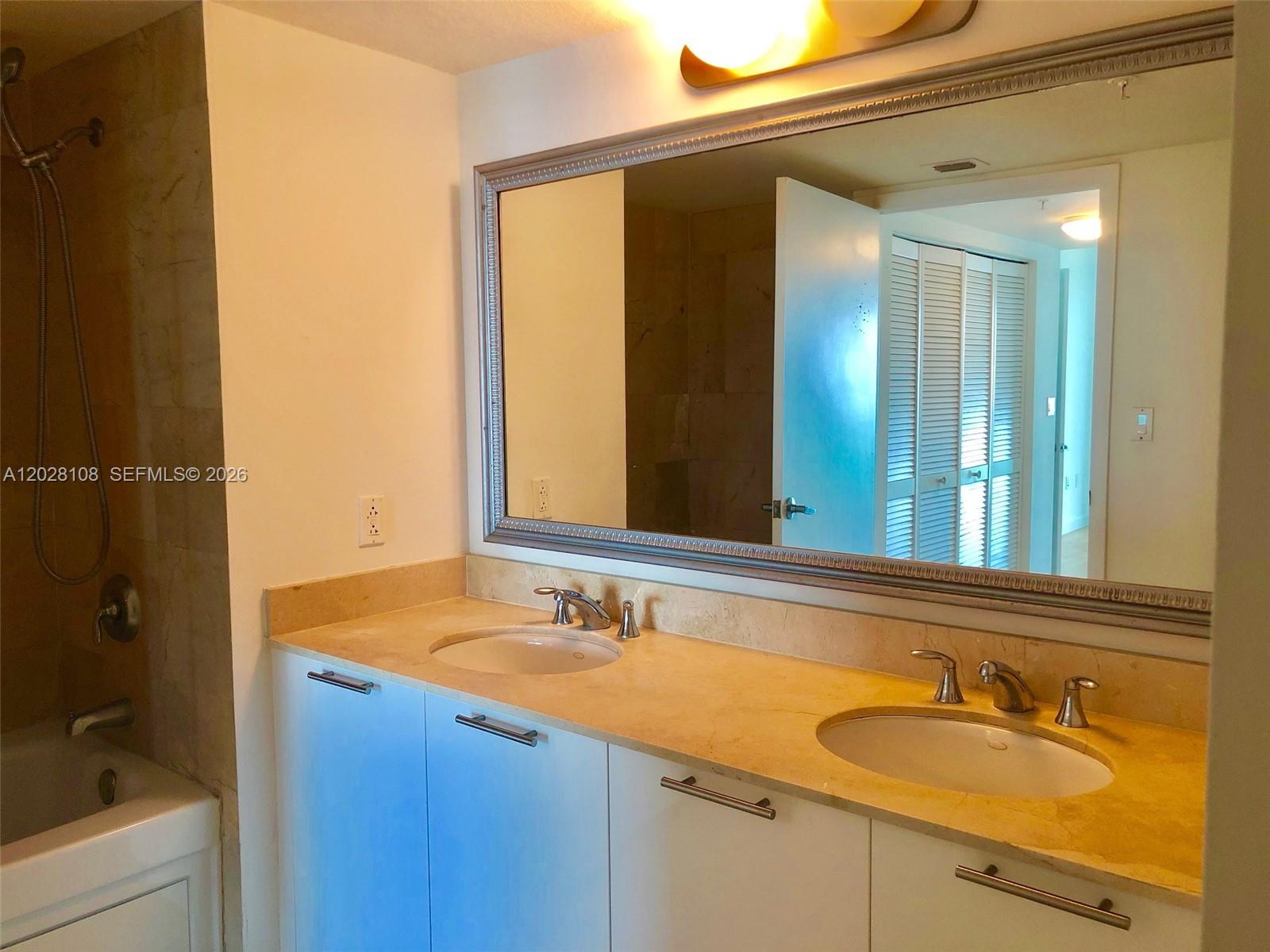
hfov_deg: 63.4
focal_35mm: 28
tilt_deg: -5.0
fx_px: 1027
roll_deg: +0.5
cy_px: 476
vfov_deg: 49.7
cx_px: 635
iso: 32
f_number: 1.8
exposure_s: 1/30
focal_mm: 4
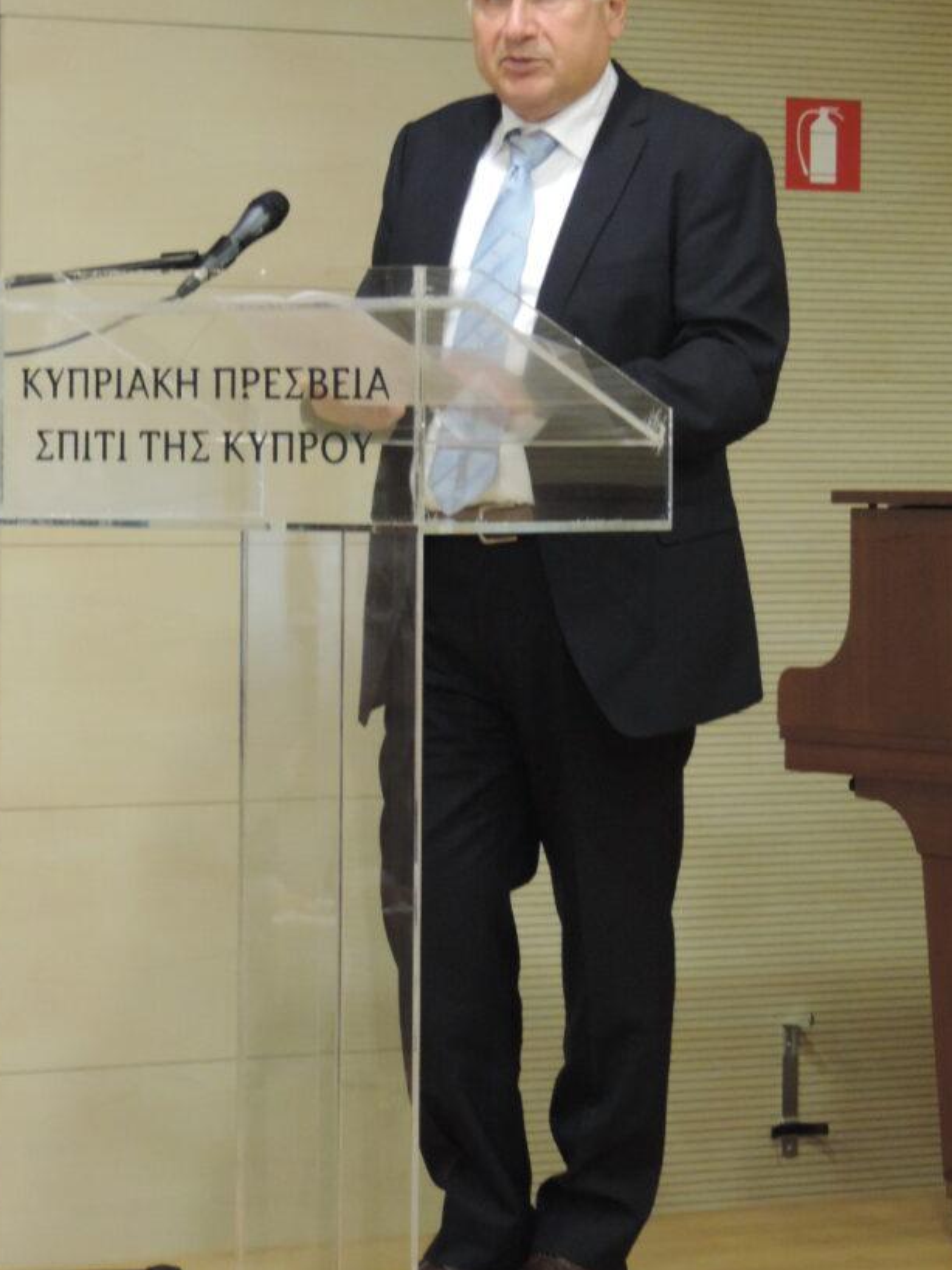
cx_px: 473
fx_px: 5502
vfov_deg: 13.2
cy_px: 516
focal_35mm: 150
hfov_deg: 9.9
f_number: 4.2
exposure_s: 1/20
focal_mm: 21.4
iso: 800
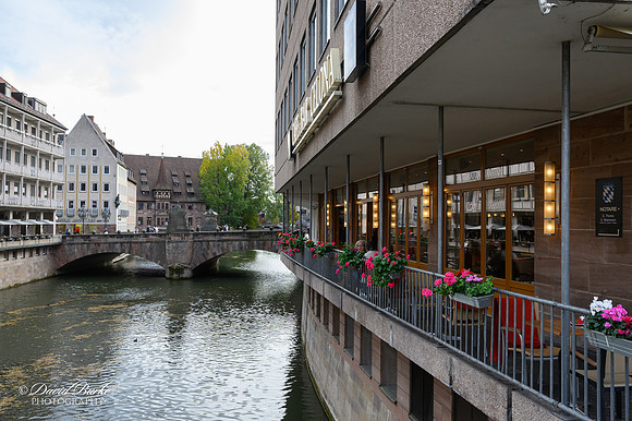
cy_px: 210
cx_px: 316
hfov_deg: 62.0
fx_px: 526
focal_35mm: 30
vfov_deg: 43.6
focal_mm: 20.5
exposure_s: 1/250
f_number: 8
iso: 800
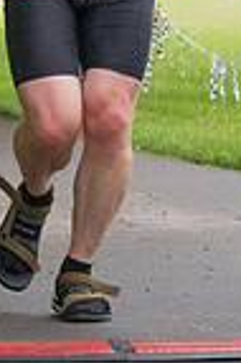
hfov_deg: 3.6
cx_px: 85
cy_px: -71
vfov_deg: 5.4
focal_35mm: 377
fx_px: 3795
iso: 6400
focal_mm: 80
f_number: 5.6
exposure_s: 1/1250
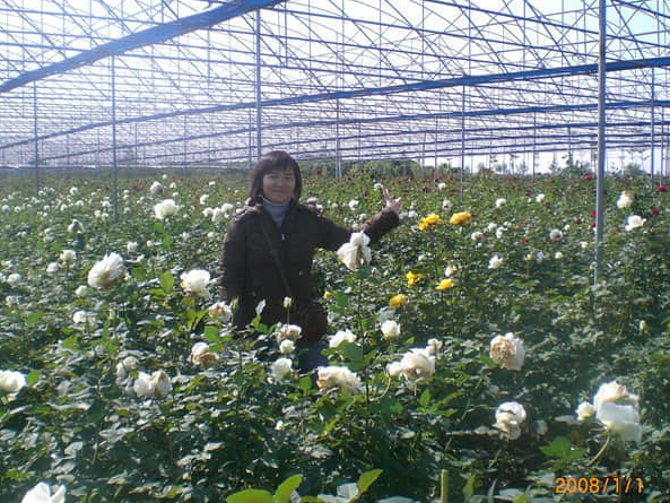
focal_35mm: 41
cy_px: 269
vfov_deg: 35.1
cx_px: 327
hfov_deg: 45.8
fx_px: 794
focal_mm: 6.3
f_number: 4.4
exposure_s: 1/250
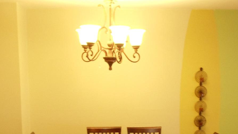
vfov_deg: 15.4
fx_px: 486
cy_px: 138
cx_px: 128
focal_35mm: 77
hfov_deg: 27.5
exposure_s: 1/10
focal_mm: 6
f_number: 3.5
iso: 400
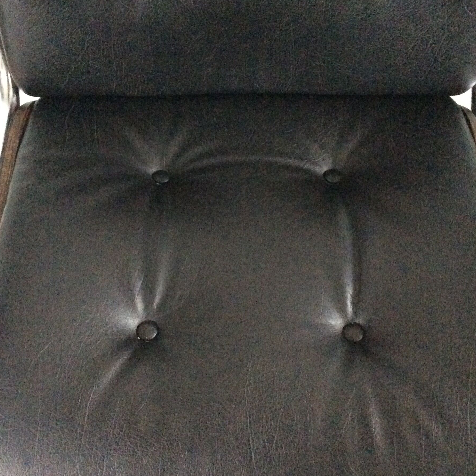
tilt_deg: -63.9
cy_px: 230
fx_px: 638
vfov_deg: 40.9
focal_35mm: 41
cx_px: 234
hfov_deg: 40.9
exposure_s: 1/17
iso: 800
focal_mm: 3.3
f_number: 2.4
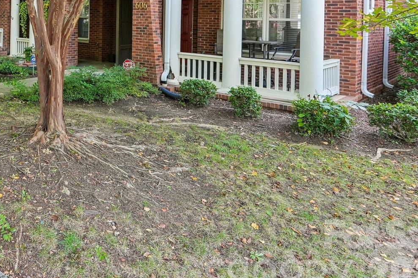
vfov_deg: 36.8
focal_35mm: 33
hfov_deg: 49.7
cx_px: 28
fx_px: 383
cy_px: 15
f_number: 8
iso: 320
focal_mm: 16
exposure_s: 1/30
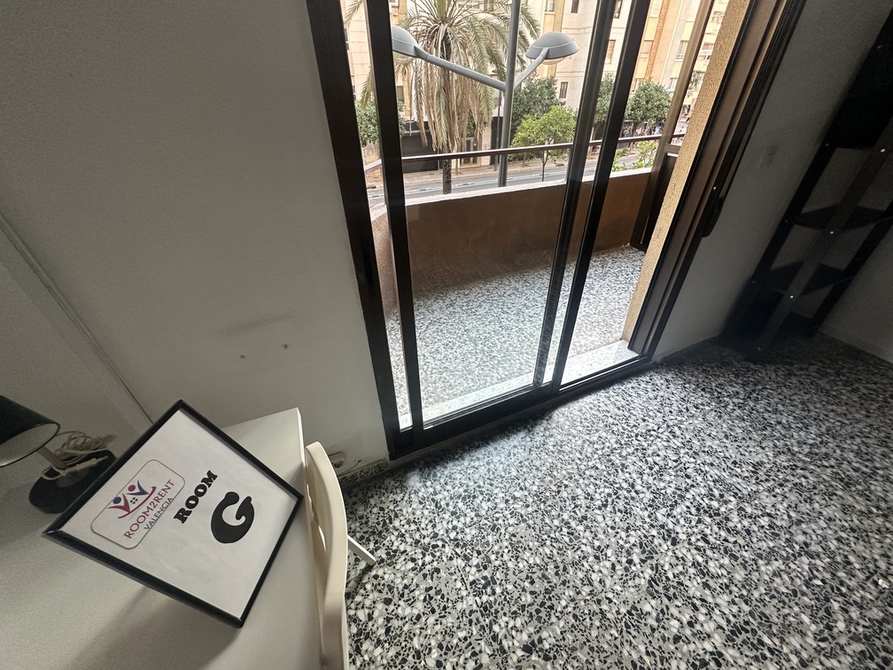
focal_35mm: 14
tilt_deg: -35.0
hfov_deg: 102.1
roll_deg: +1.0
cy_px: 335
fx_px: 361
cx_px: 446
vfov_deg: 85.7
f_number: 2.2
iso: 160
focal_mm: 2.22
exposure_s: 1/99
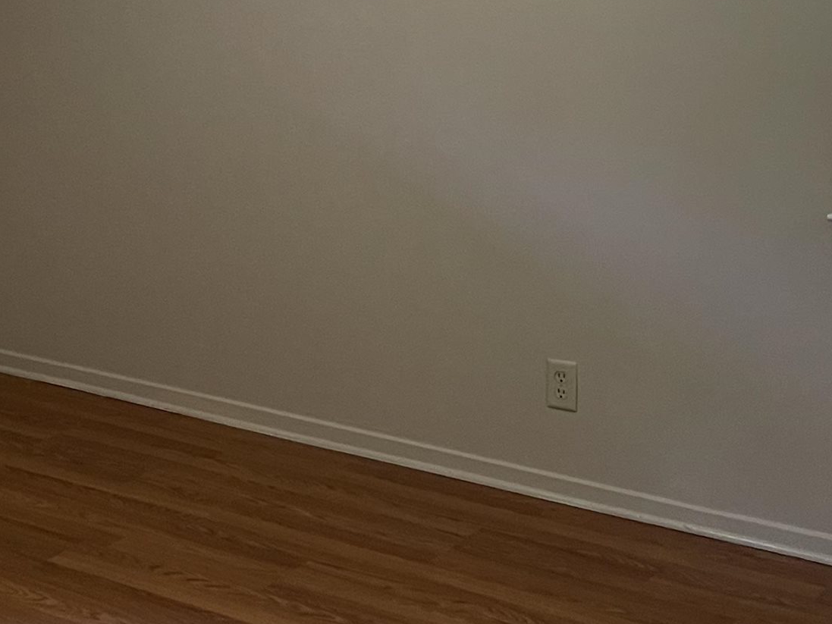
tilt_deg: -8.6
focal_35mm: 70
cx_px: 205
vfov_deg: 20.7
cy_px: 110
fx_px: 1683
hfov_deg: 27.4
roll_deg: -0.9
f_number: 1.6
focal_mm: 5.1
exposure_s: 1/60
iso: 400
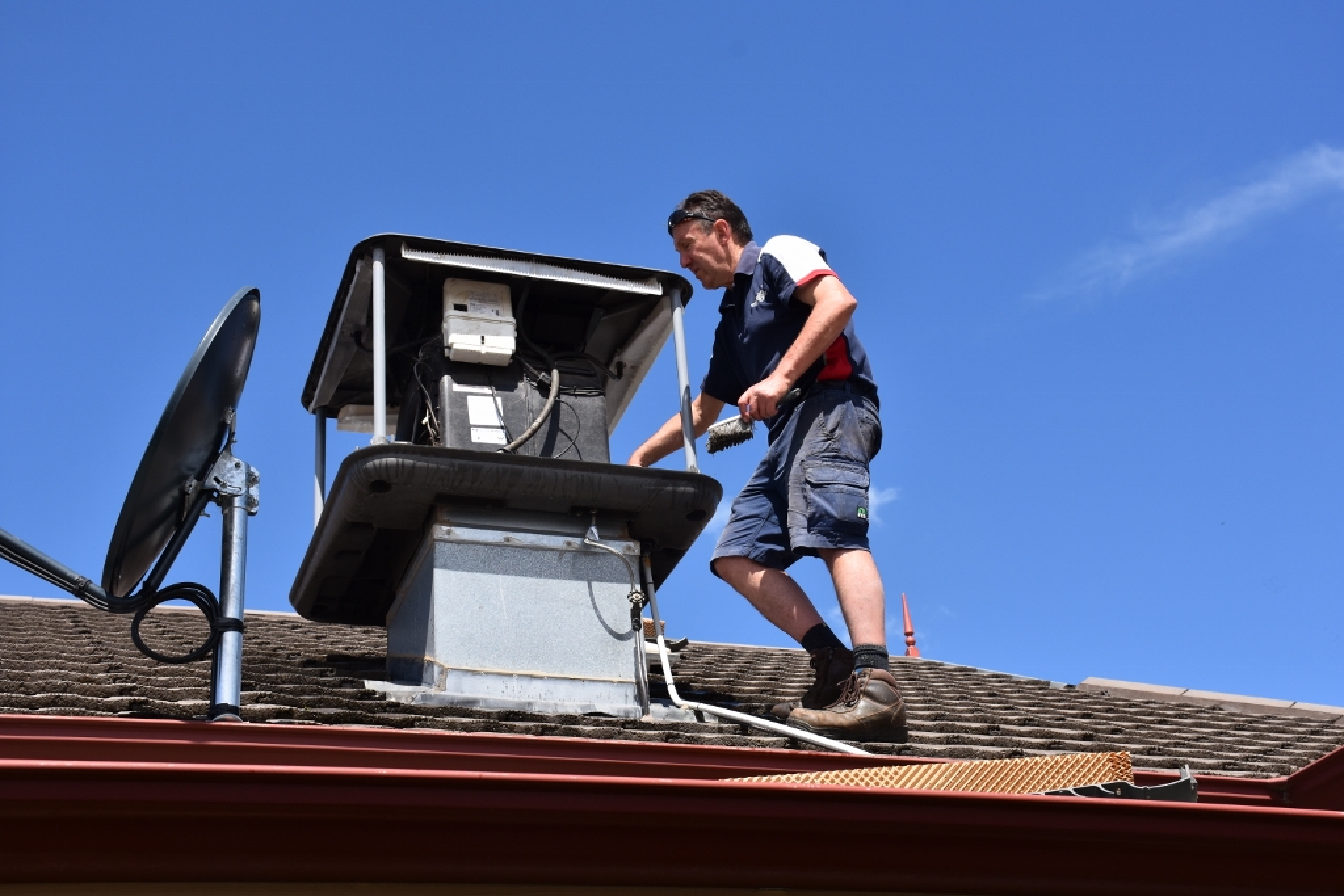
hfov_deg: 37.8
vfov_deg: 25.8
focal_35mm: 52
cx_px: 672
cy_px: 448
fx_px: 1960
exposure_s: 1/500
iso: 220
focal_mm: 35
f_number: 8
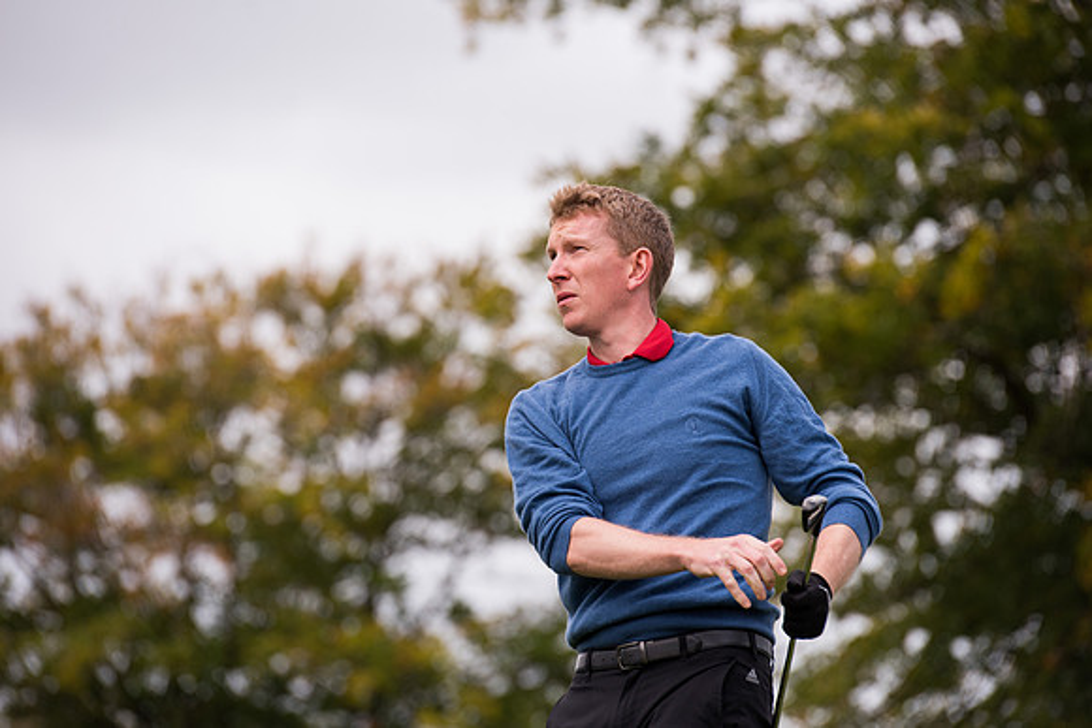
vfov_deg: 6.9
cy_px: 364
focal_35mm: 200
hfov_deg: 10.3
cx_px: 546
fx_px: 6068
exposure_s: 1/1000
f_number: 4.5
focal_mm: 200
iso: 400
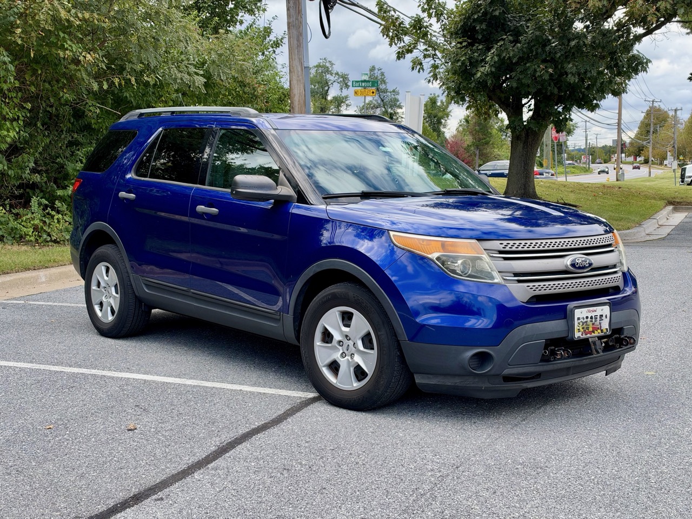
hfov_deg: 39.7
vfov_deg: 30.3
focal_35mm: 48
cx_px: 346
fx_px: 960
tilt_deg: -5.7
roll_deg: +0.1
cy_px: 260
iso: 64
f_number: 1.8
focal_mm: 6.93
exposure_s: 1/992
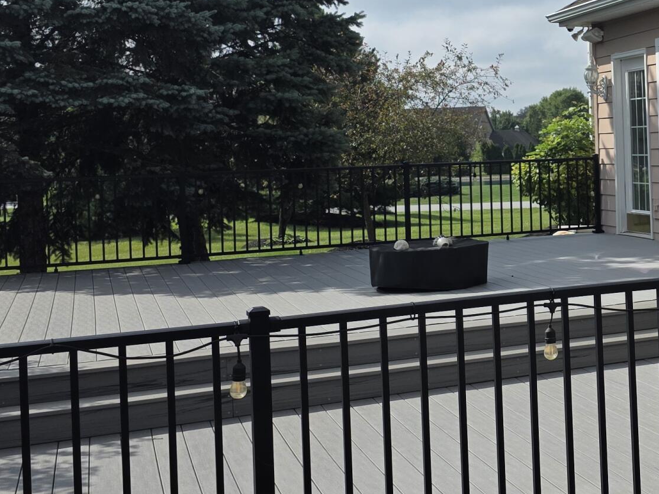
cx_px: 708
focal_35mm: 62
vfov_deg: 23.4
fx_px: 1180
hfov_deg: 28.6
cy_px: 119
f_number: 1.7
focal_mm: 6.3
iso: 80
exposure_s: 1/7944
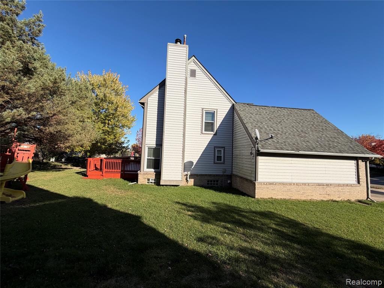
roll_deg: -1.6
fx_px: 155
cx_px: 192
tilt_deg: +5.0
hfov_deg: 102.1
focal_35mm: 14
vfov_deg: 85.7
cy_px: 144
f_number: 2.2
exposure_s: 1/770
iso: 20
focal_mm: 2.22
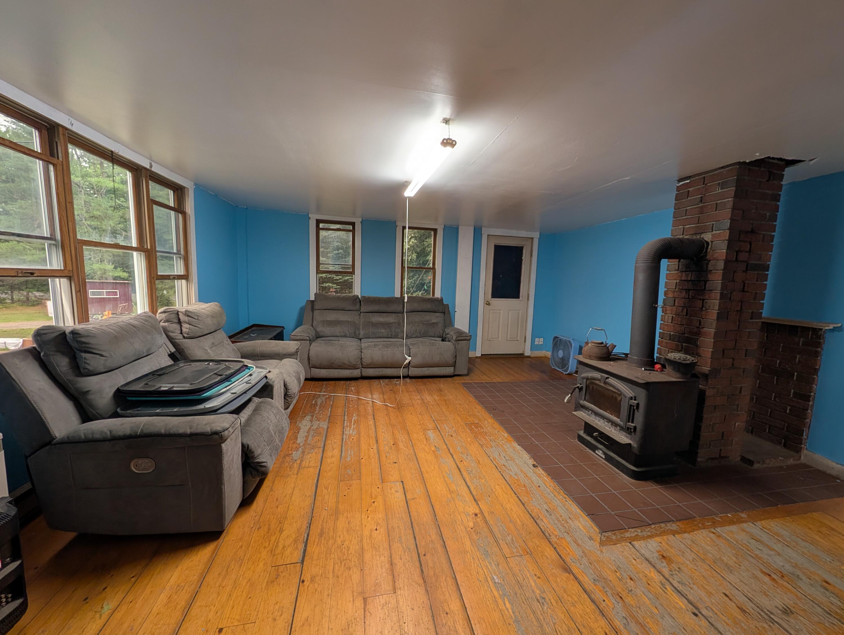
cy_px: 318
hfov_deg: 110.5
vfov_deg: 94.6
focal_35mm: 12
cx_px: 422
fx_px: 293
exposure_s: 1/120
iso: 102
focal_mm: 2.02
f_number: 1.7
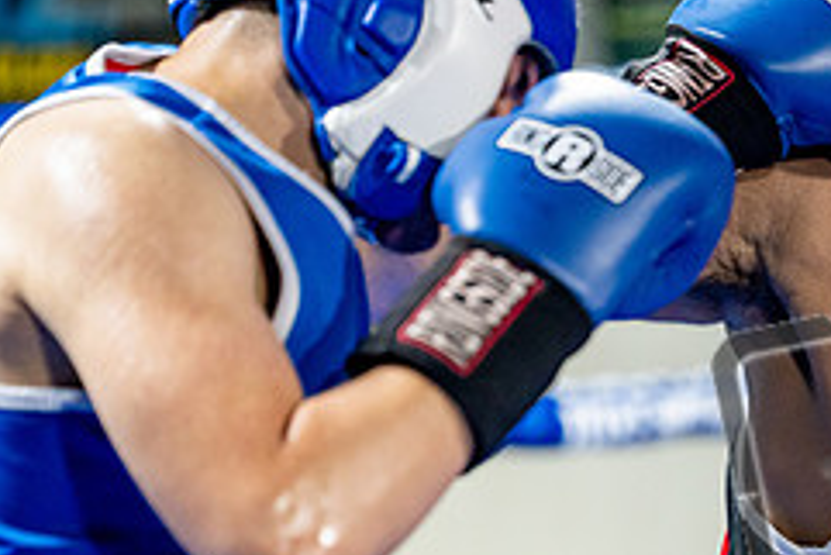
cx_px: 721
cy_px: 391
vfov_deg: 3.8
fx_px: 8338
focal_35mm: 361
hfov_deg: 5.7
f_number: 2
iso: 4000
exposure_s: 1/800
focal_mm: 150
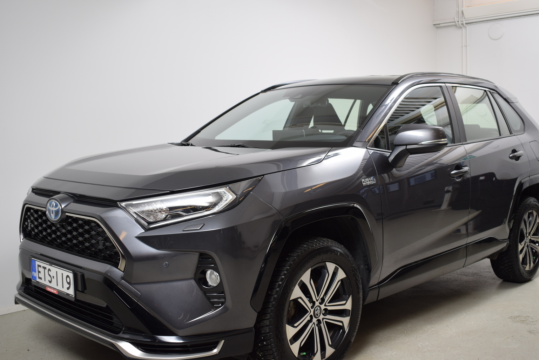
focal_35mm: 40
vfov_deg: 33.8
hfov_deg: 49.0
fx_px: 592
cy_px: 187
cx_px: 280
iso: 100
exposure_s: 1/125
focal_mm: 25
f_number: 4.5
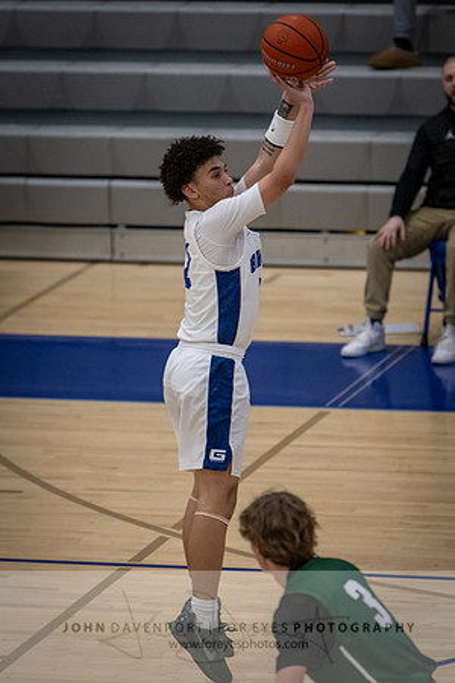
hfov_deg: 4.6
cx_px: 228
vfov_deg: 6.9
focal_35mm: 300
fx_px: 5687
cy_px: 342
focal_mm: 200
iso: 3600
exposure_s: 1/1000
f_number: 2.8
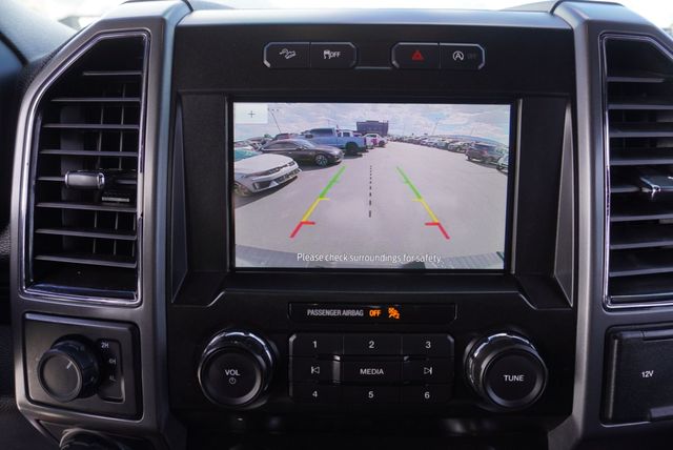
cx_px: 336
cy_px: 225
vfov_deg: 53.2
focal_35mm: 24
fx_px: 449
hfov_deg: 73.7
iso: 100
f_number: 4
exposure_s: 1/60
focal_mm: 16
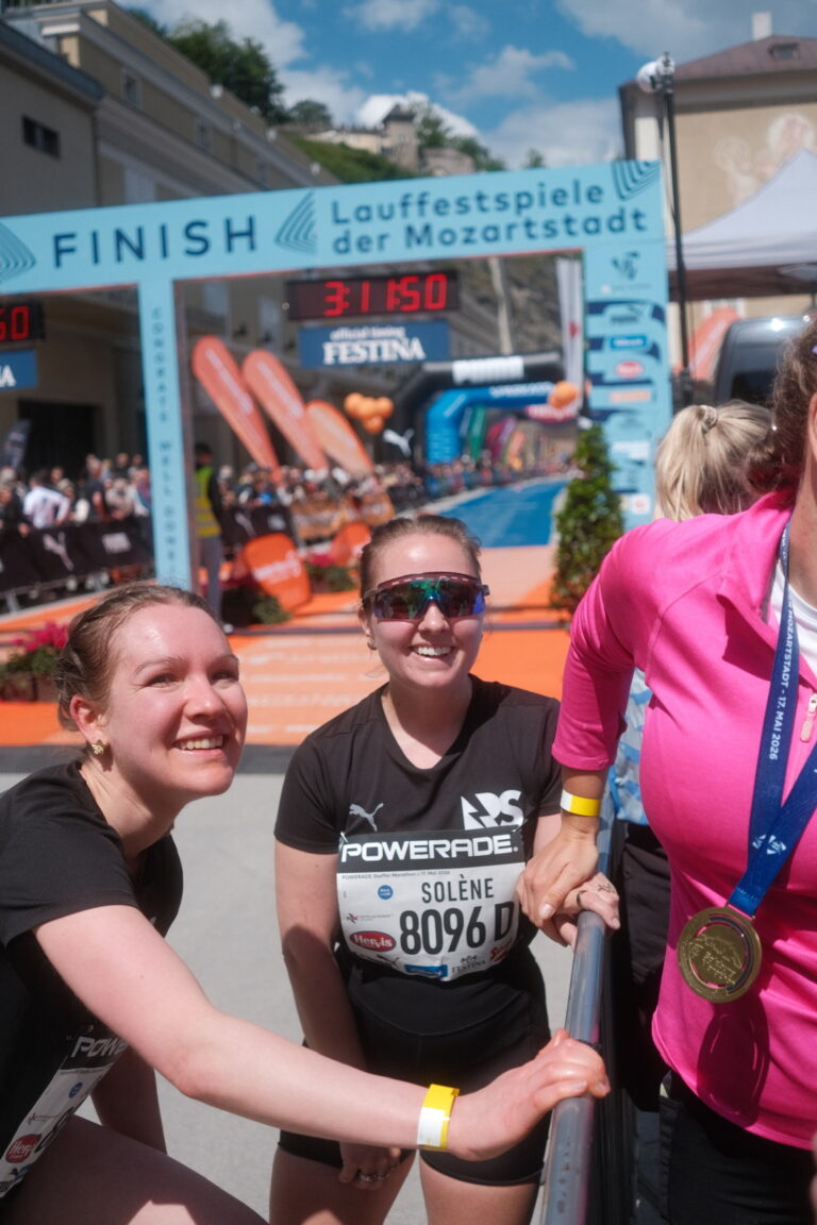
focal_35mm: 41
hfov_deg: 32.6
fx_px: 1396
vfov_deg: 47.4
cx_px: 408
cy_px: 612
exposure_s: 1/3200
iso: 160
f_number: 2.8
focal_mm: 27
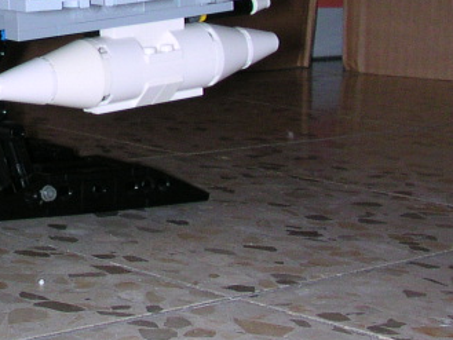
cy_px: 28
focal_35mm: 115
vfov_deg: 12.8
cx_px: -98
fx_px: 1505
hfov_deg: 16.4
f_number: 4.5
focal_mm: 5.6
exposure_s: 1/60
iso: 100
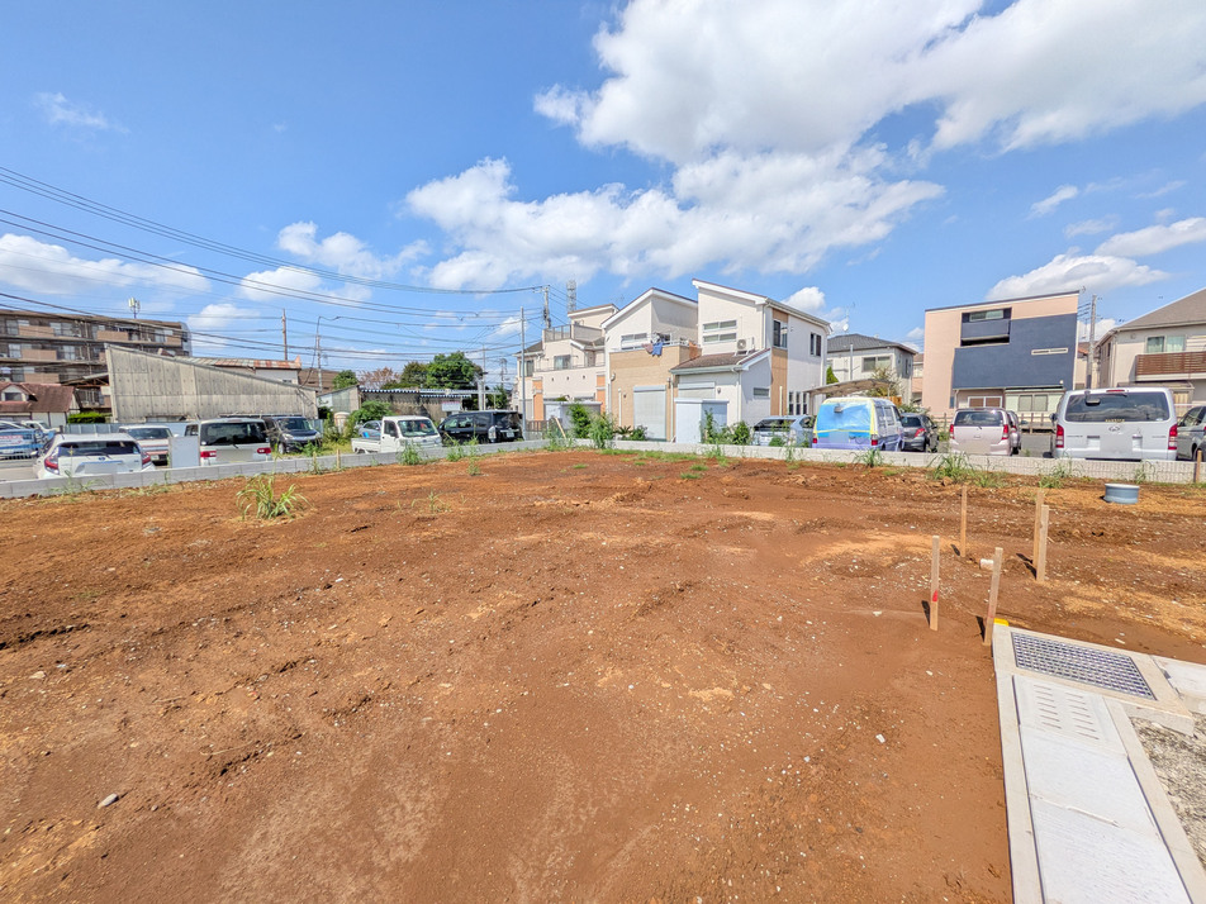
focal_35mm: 14
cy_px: 452
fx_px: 488
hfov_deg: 102.1
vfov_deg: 85.7
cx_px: 603
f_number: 2.2
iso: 51
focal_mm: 1.83
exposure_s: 1/2404
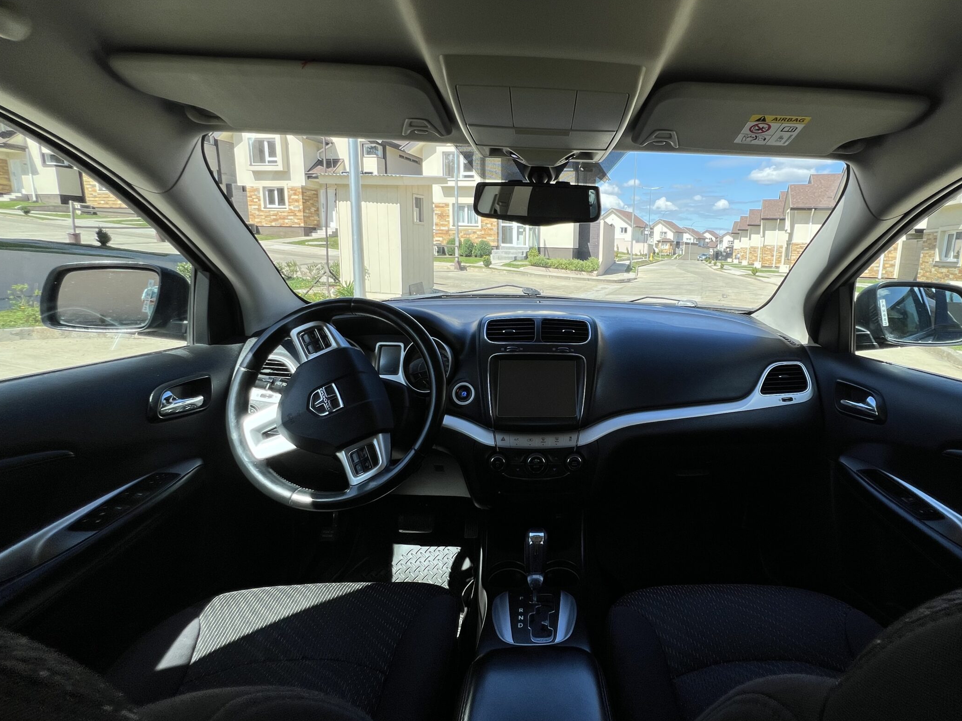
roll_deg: -1.6
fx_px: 445
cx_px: 572
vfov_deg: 77.9
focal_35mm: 16
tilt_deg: -11.7
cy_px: 327
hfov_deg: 93.4
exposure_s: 1/652
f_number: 1.8
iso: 32
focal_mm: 1.57
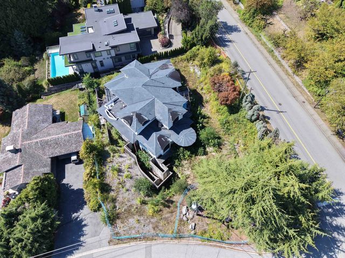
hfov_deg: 71.6
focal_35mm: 24
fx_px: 239
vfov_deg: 56.8
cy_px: 129
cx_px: 172
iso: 100
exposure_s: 1/1250
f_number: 1.8
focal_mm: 8.67
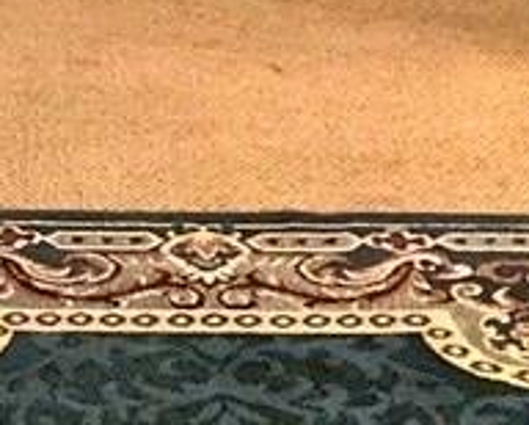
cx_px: -6
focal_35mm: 151
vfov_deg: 9.3
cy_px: -546
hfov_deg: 12.6
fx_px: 2367
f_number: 2.2
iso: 125
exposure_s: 1/10
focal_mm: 4.15
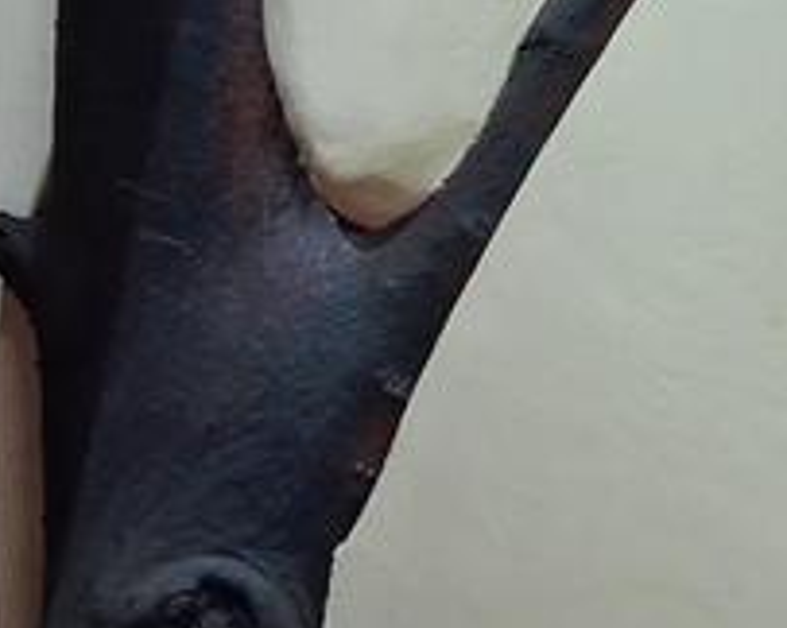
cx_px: 1101
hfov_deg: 17.1
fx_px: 2420
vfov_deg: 14.8
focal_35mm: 104
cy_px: 407
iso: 640
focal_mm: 4
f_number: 1.8
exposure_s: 1/25
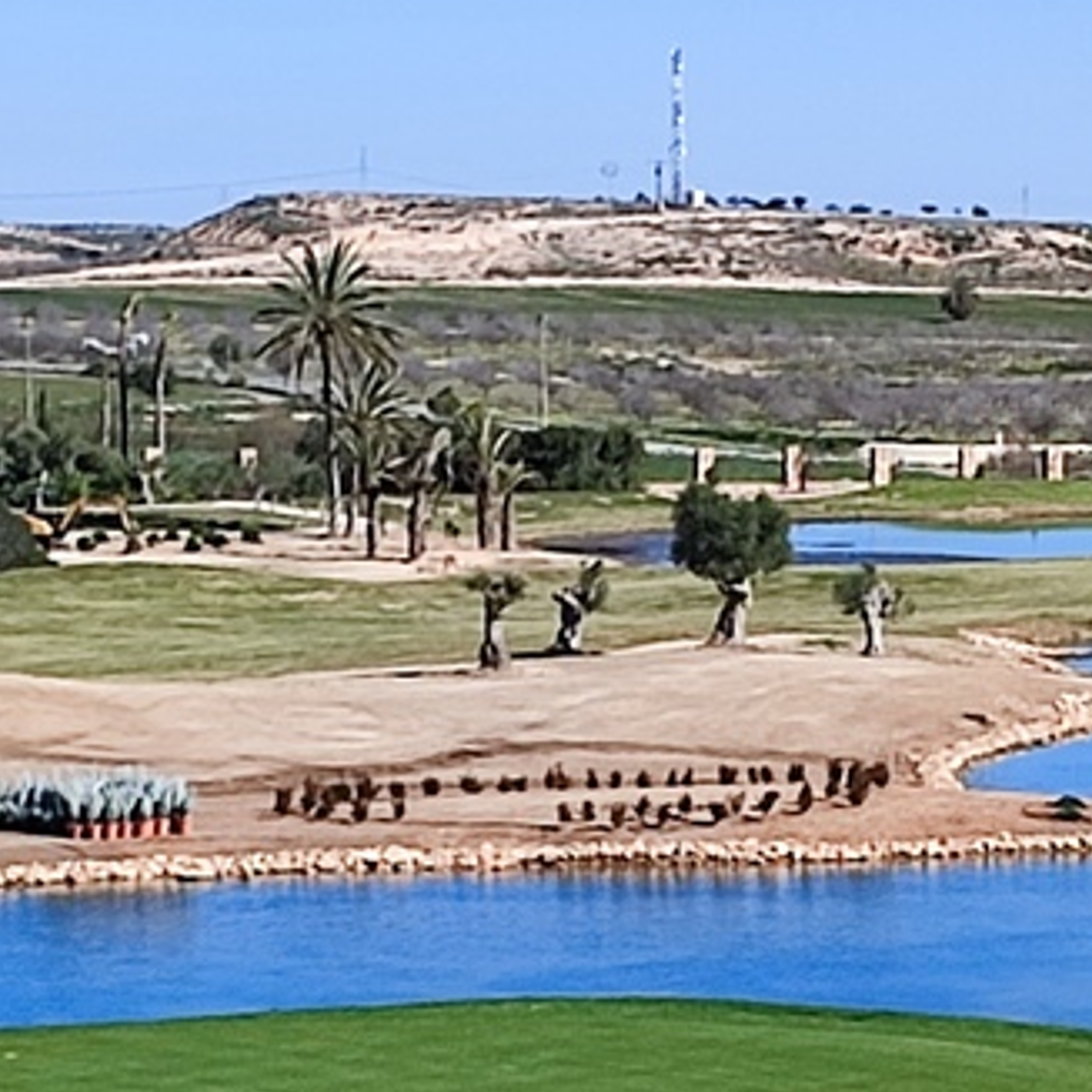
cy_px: 992
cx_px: 822
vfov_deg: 20.4
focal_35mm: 83
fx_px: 2962
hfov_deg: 20.7
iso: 50
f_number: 1.89
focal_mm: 5.89
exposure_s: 1/622
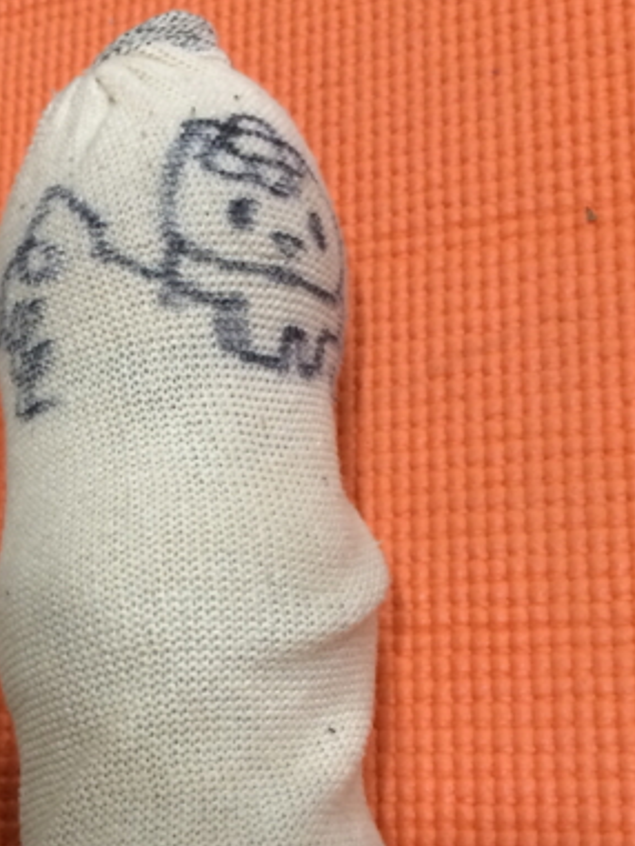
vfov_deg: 30.3
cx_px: 24
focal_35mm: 63
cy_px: 615
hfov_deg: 22.5
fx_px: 1540
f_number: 2.2
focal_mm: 4.12
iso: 160
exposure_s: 1/33
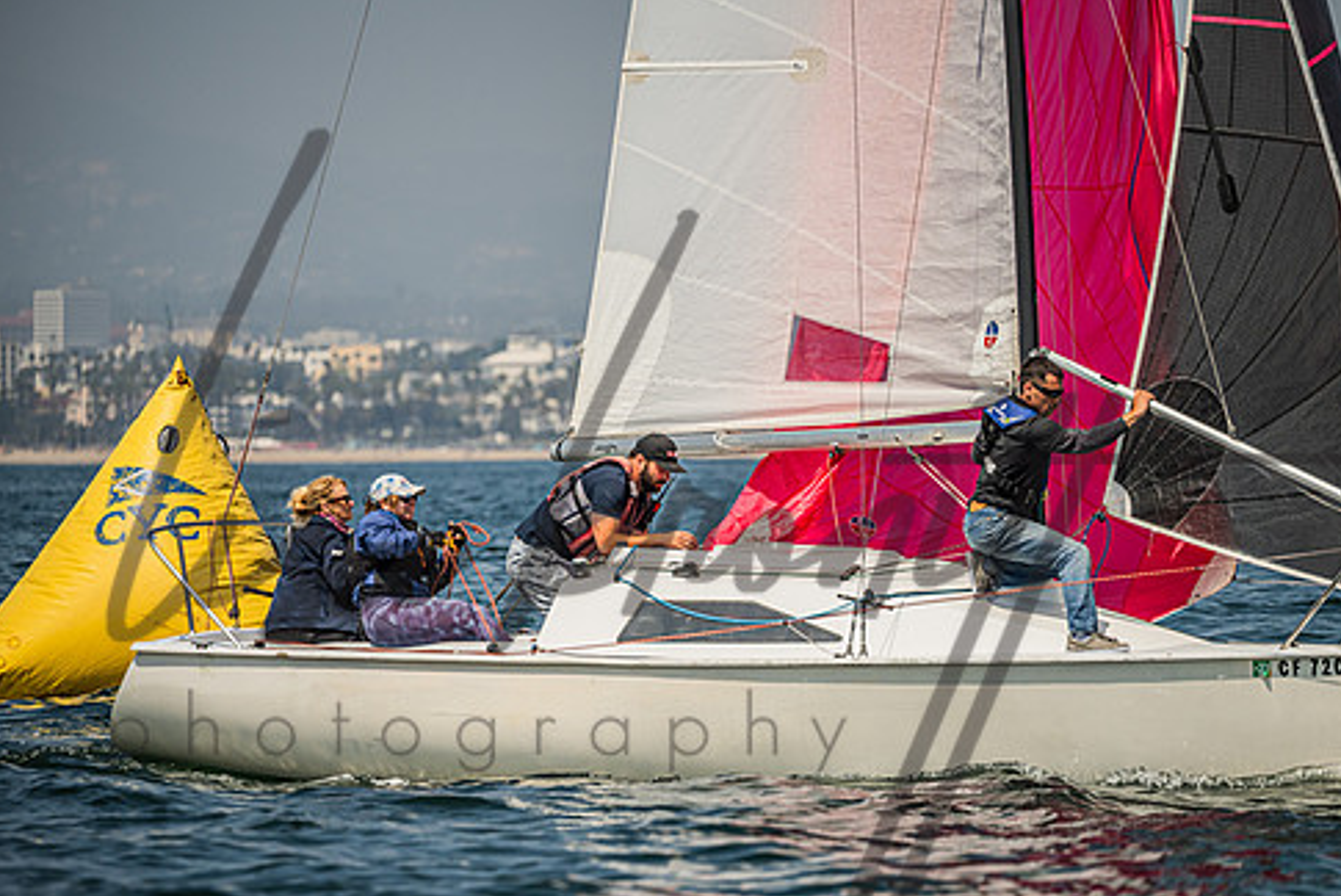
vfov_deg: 4.4
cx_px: 724
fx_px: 11591
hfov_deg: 6.6
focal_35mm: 311
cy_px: 524
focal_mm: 260
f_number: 5
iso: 250
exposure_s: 1/4000
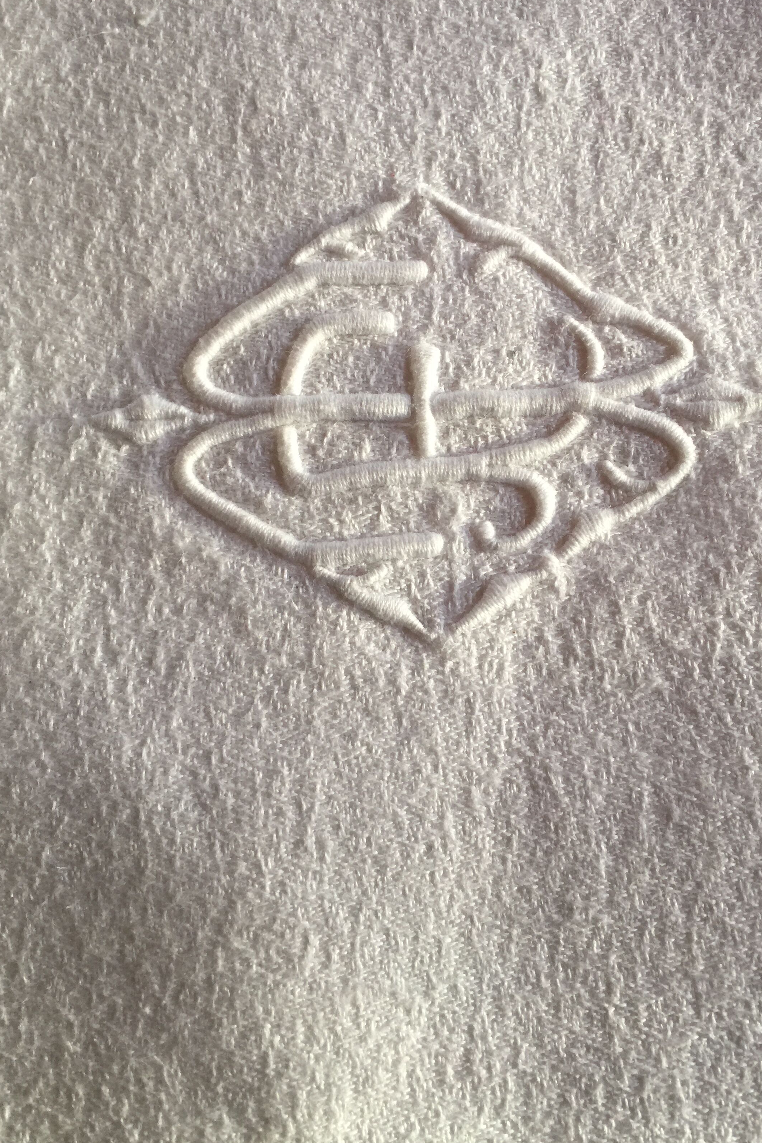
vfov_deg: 60.3
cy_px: 565
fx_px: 984
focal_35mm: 31
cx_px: 428
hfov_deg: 42.2
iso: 32
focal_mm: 4.15
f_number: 2.2
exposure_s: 1/33
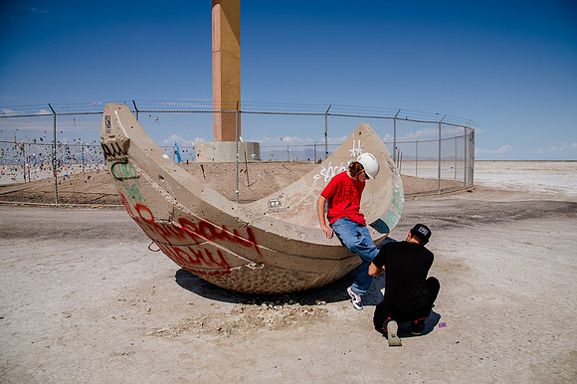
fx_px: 397
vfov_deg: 51.6
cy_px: 198
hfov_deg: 72.0
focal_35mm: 25
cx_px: 298
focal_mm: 24
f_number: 6.3
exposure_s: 1/1600
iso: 160
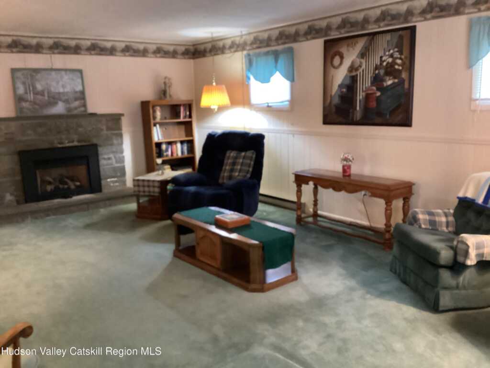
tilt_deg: -10.8
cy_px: 184
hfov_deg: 58.4
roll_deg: +1.9
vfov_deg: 45.4
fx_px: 439
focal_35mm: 31
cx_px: 245
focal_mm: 3.3
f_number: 2.4
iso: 640
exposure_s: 1/24
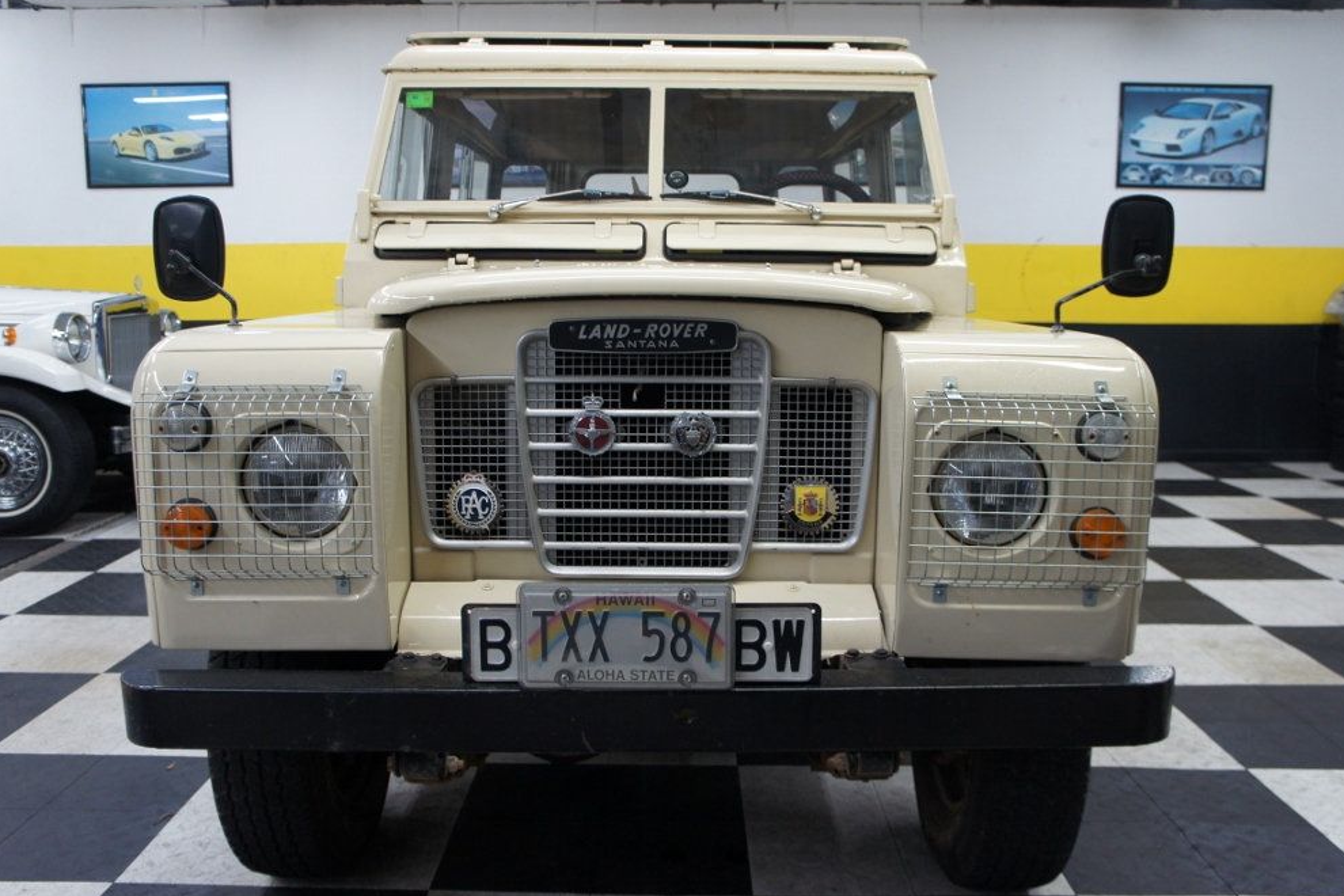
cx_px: 668
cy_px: 450
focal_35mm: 31
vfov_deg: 42.3
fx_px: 1157
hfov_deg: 60.3
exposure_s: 1/80
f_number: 4
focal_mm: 20
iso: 800
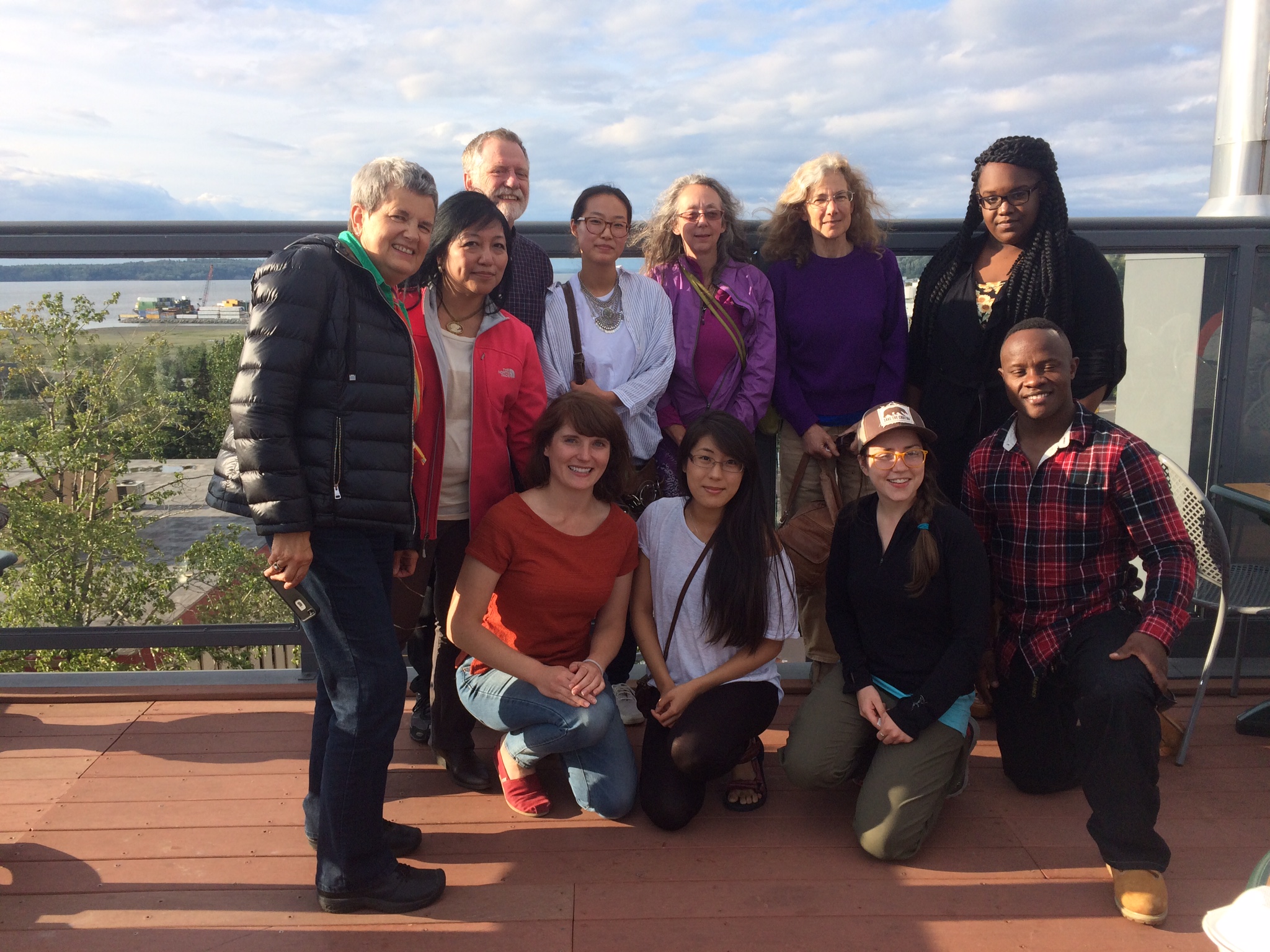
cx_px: 635
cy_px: 476
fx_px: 1064
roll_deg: -0.2
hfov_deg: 61.7
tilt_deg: -10.3
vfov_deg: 48.2
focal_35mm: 29
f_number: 2.2
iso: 32
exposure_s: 1/1080
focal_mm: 4.15
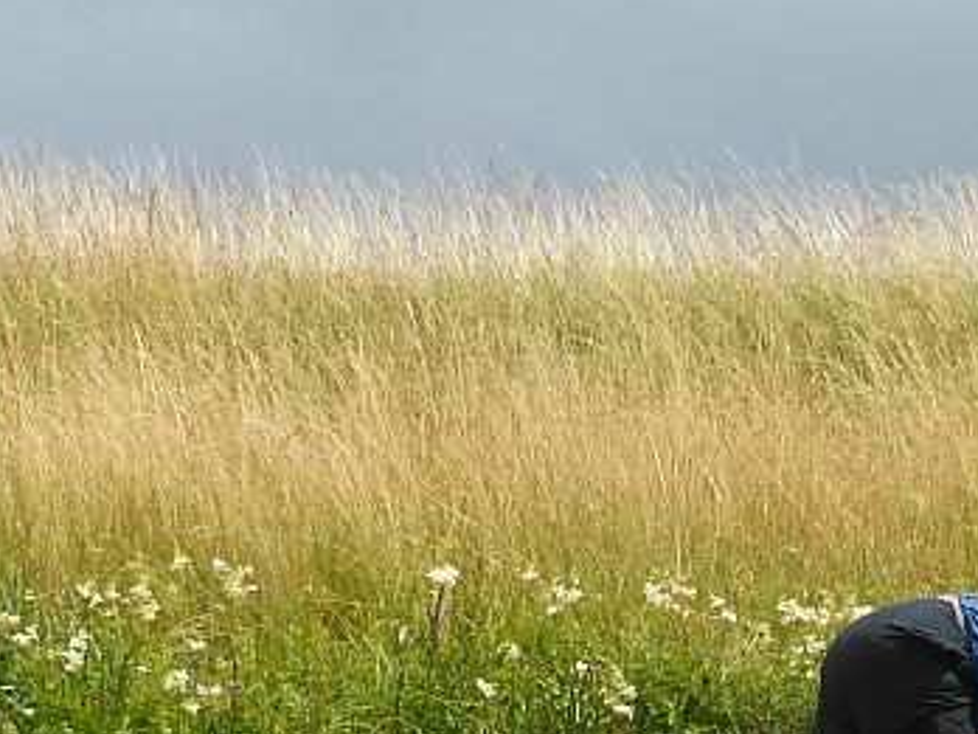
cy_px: 751
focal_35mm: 103
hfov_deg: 18.9
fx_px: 2910
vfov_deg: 14.1
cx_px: 736
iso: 100
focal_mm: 6.1
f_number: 3.7
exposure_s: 1/1000
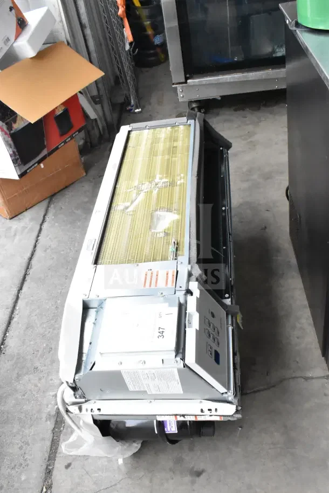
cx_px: 164
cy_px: 246
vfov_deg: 57.2
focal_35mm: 33
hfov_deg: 40.0
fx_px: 452
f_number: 13
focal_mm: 22
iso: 6400
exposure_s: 1/640
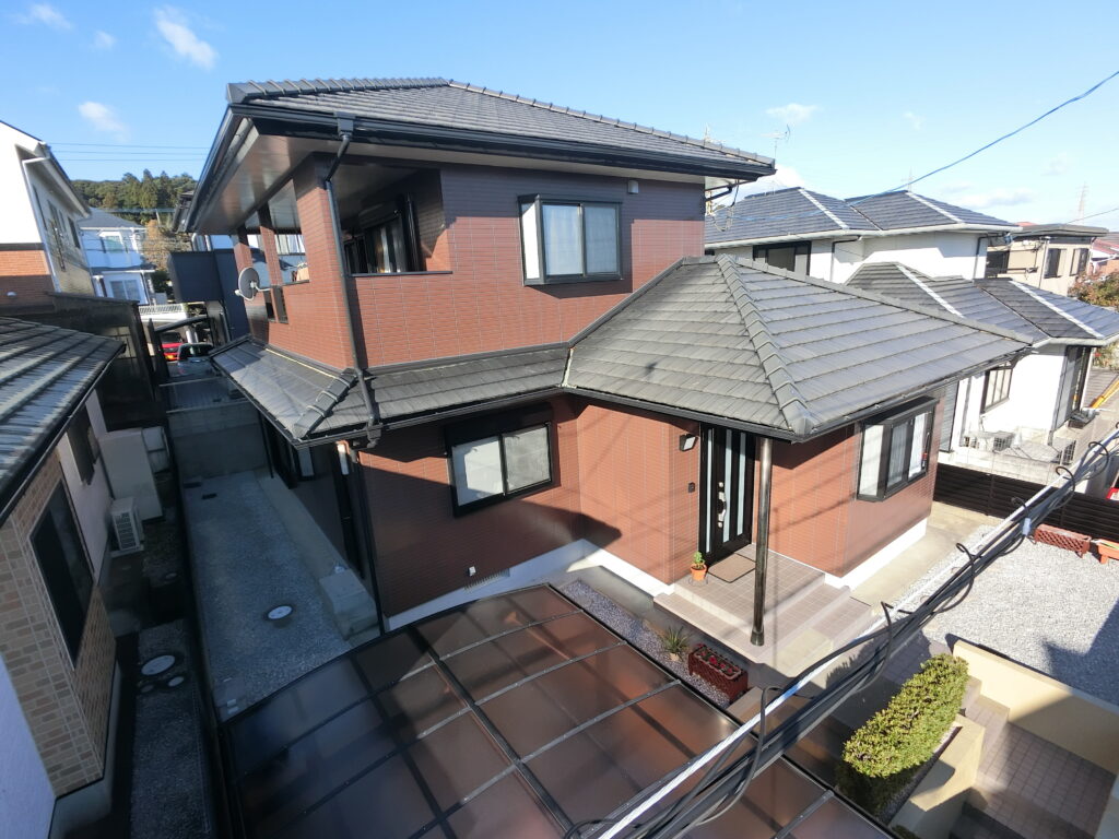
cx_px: 560
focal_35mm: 16
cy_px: 420
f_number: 2.8
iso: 64
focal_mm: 2.87
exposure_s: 1/640
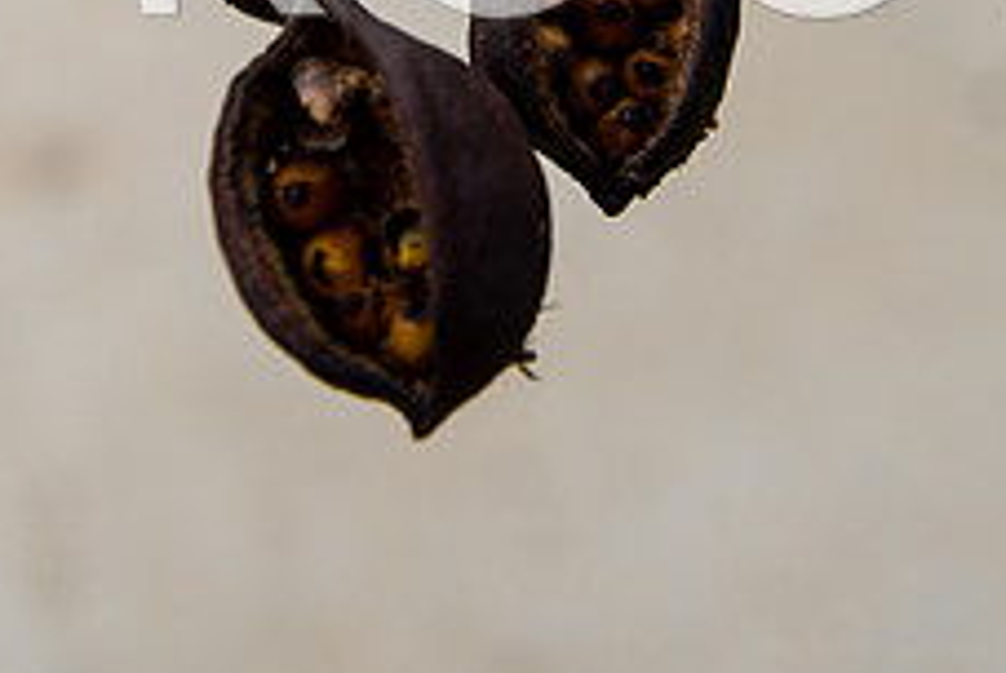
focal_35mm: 97
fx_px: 2714
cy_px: -108
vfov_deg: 13.8
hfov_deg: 21.0
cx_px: 536
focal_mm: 38
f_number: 3.5
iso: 100
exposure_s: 1/400
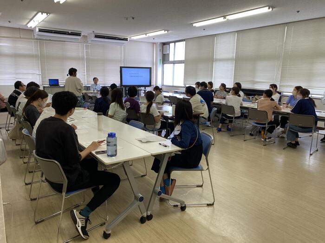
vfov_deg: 53.1
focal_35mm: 26
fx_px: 244
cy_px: 122
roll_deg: -2.1
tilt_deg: -12.0
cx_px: 162
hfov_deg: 67.3
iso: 80
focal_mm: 4.25
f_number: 1.8
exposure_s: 1/120
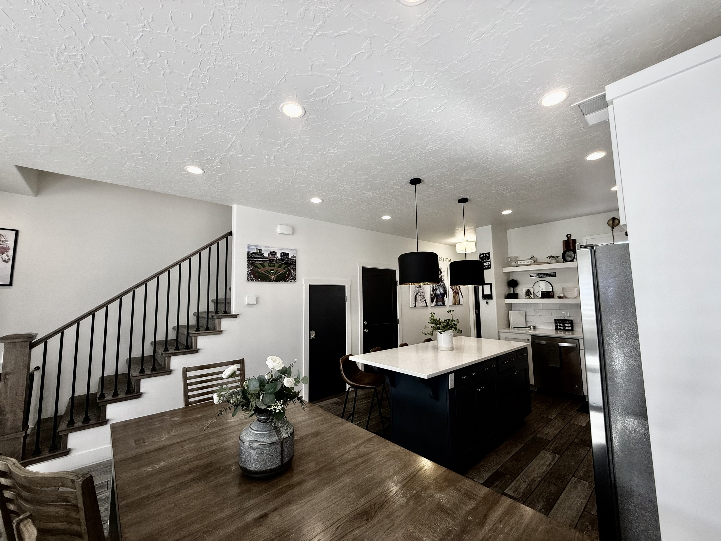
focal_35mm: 14
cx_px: 360
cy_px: 270
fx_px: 292
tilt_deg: +6.0
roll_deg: +0.4
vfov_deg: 85.7
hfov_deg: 102.1
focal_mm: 2.22
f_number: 2.2
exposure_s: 1/120
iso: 125
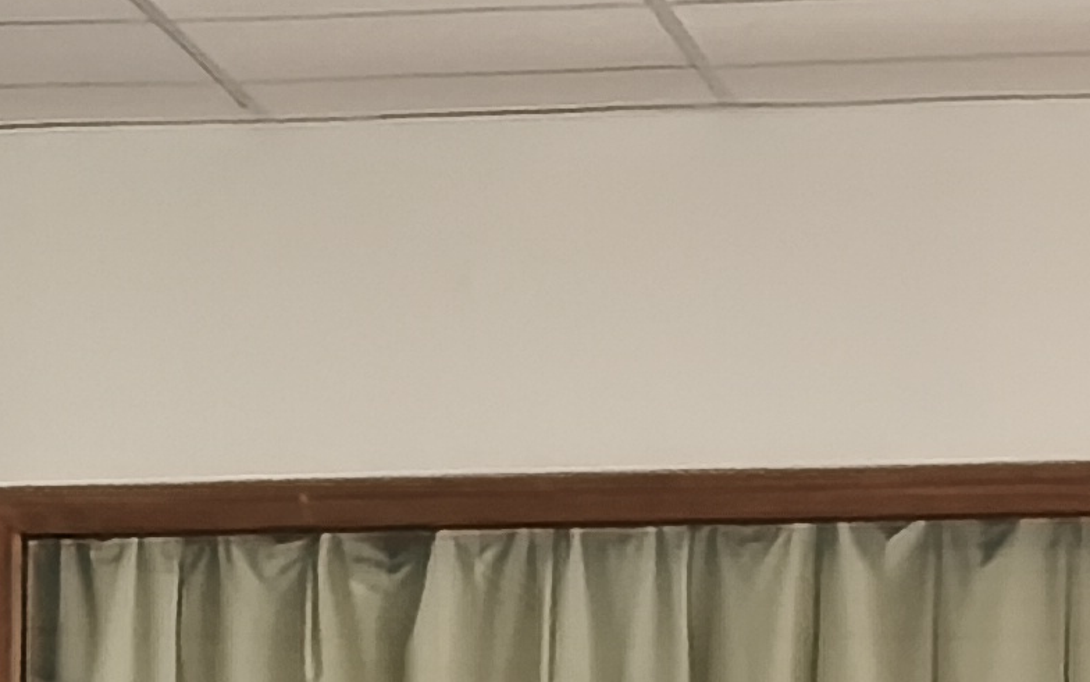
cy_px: 1509
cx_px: -1002
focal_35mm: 375
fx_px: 11140
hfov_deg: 5.5
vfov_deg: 3.5
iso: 200
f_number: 1.7
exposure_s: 1/100
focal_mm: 6.06
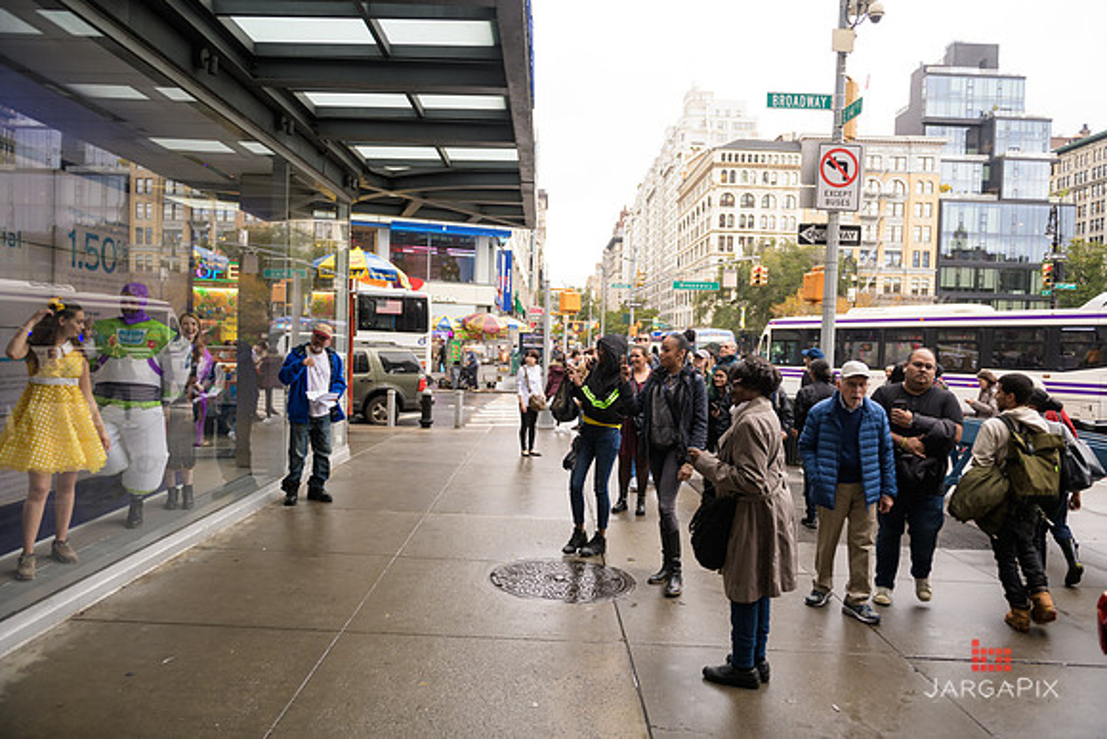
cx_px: 554
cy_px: 370
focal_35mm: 24
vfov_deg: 53.2
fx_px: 738
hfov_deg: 73.7
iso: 320
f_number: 3.2
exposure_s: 1/200
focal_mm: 24
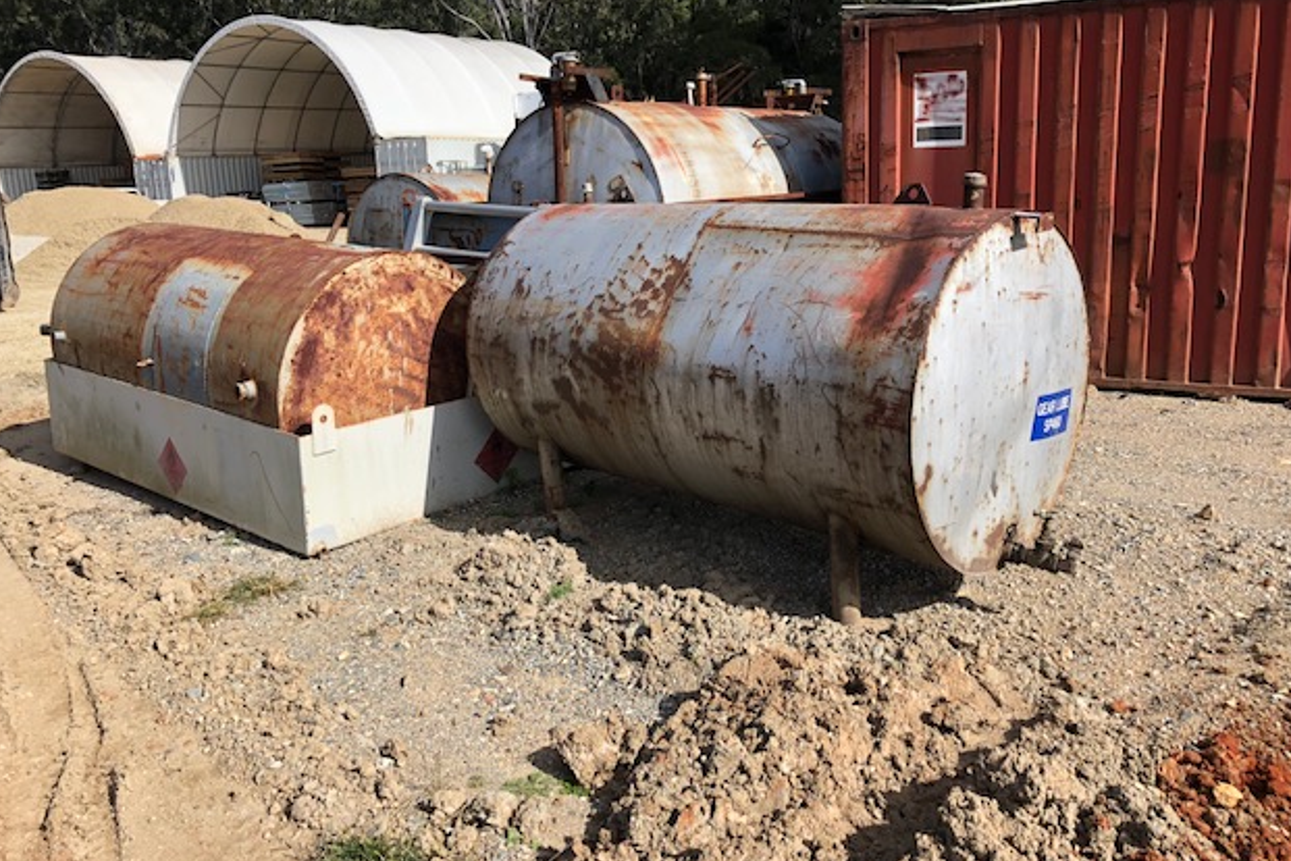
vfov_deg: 43.5
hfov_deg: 61.9
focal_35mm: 30
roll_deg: +2.5
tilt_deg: -10.4
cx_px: 632
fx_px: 1076
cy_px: 385
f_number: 1.8
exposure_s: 1/1919
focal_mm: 3.99
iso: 20
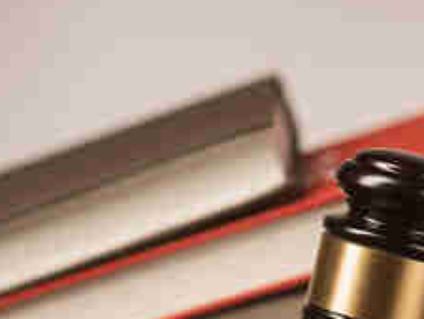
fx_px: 2794
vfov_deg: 6.5
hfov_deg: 8.7
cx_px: 337
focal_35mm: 228
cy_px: 282
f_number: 7.1
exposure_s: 1/160
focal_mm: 105
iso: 40
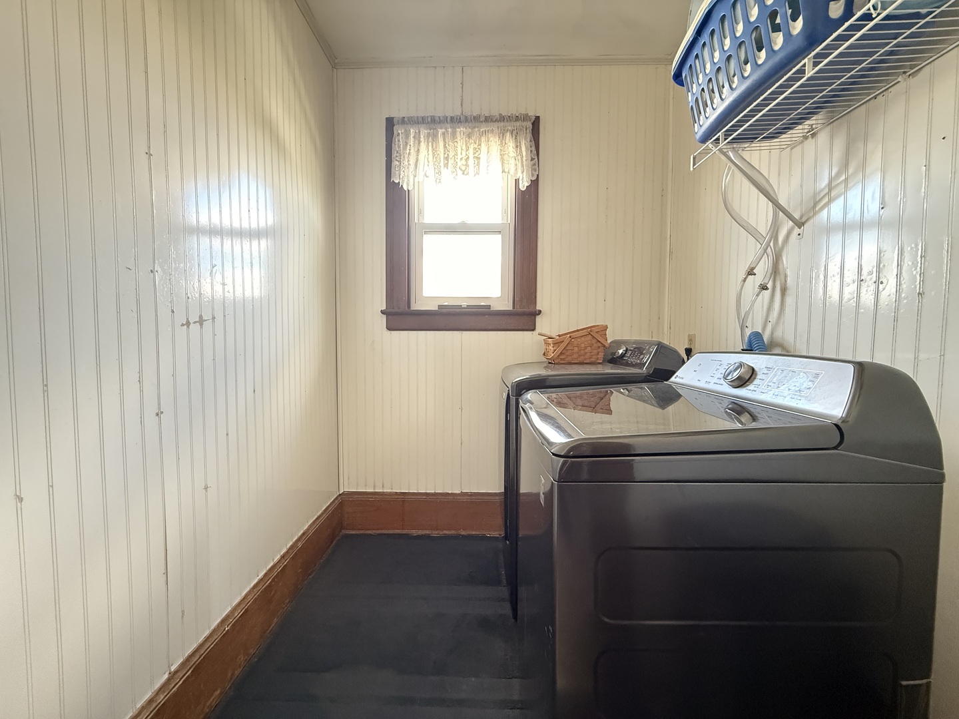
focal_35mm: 14
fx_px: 388
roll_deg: -0.1
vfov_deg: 85.7
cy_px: 360
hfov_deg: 102.1
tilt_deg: -3.5
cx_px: 480
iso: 800
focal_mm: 2.22
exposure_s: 1/60
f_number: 2.2
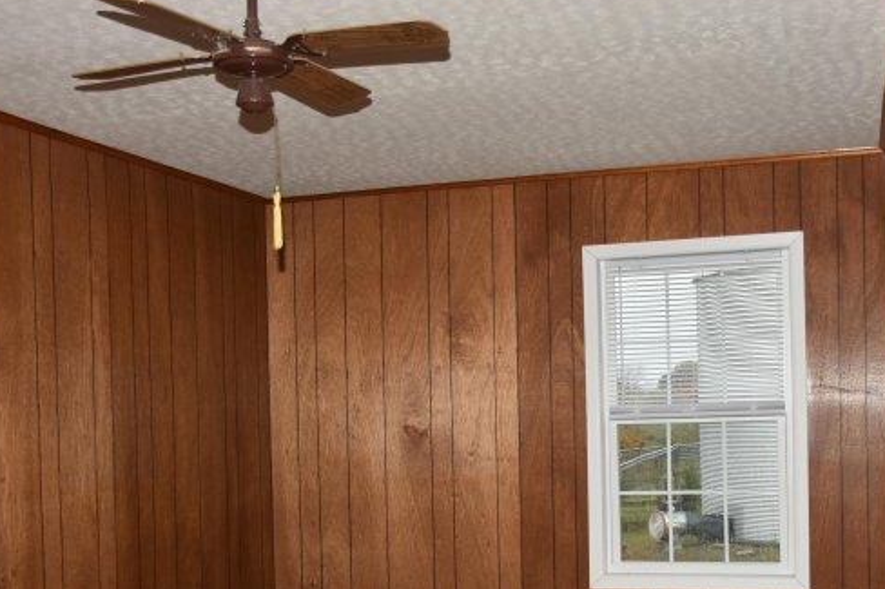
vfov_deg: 28.9
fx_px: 1130
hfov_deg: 42.6
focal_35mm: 46
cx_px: 508
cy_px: 426
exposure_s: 1/60
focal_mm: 20
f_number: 3.5
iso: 250
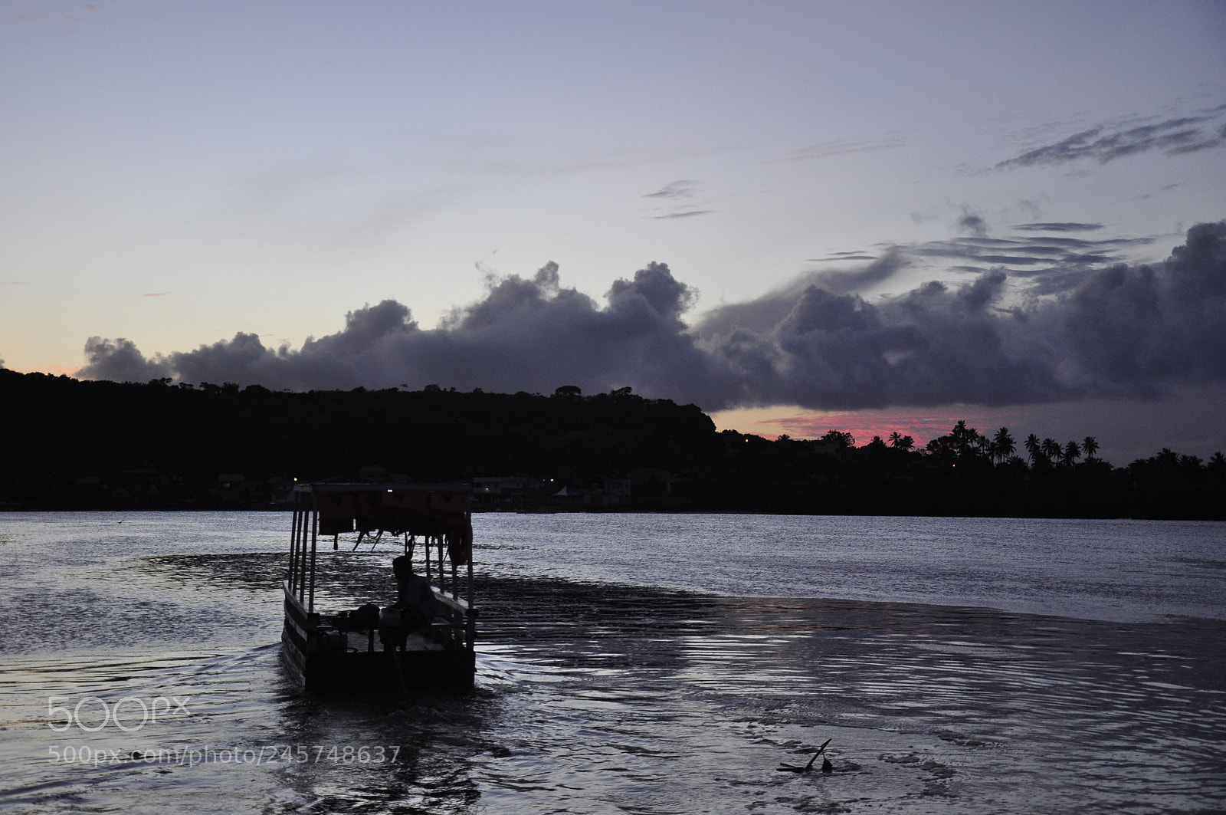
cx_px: 613
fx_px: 1939
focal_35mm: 57
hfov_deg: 35.1
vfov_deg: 23.7
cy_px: 408
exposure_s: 1/100
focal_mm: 38
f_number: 4.5
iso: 400
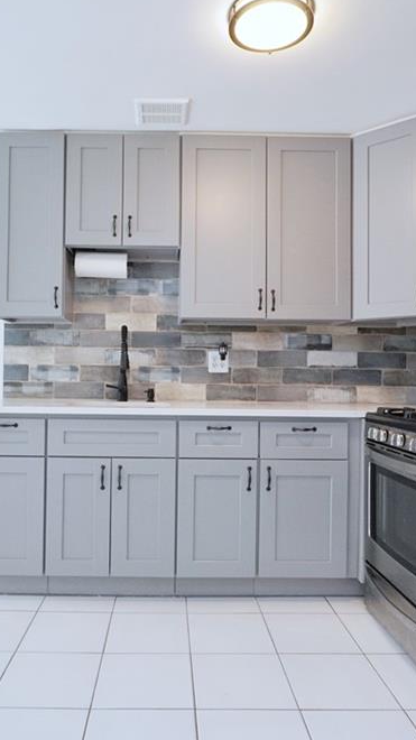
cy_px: 369
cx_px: 170
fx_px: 526
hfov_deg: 43.0
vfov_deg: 70.2
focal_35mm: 27
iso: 800
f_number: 4
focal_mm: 11
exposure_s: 1/160
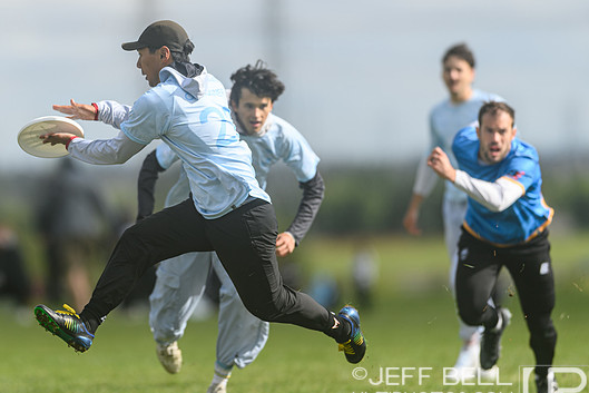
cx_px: 167
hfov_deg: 3.5
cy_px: 207
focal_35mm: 590
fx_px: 9655
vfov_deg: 2.3
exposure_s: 1/1250
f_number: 3.2
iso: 100
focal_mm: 400
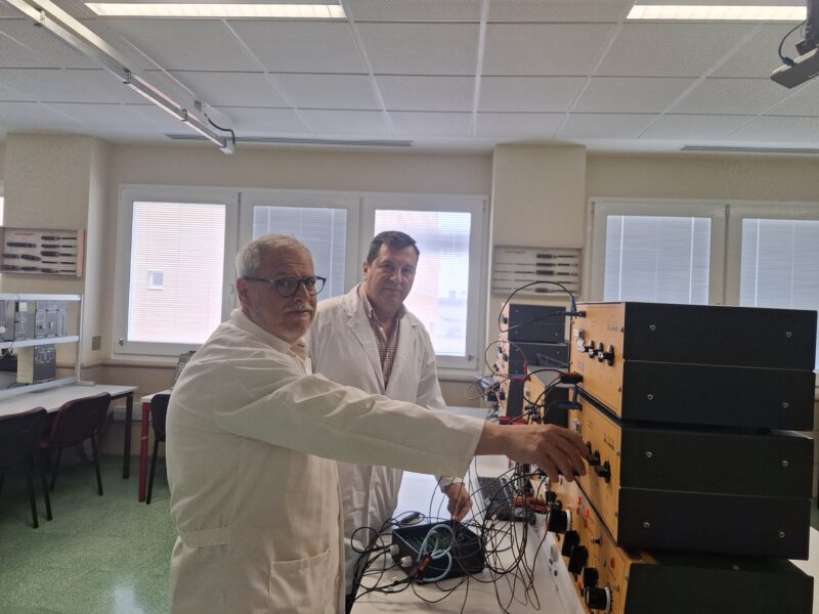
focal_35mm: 23
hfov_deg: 73.9
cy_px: 307
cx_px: 410
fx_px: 544
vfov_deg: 58.9
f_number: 1.8
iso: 100
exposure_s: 1/100
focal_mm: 5.54
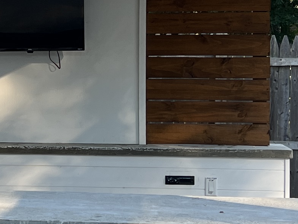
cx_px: 0
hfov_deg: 14.5
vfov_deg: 11.1
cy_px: 80
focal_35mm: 134
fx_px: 1154
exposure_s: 1/628
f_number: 1.5
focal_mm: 5.7
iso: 50
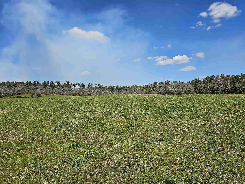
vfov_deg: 58.9
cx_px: 122
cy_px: 92
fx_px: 163
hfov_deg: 73.9
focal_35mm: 23
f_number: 1.7
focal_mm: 6.3
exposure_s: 1/1395
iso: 10
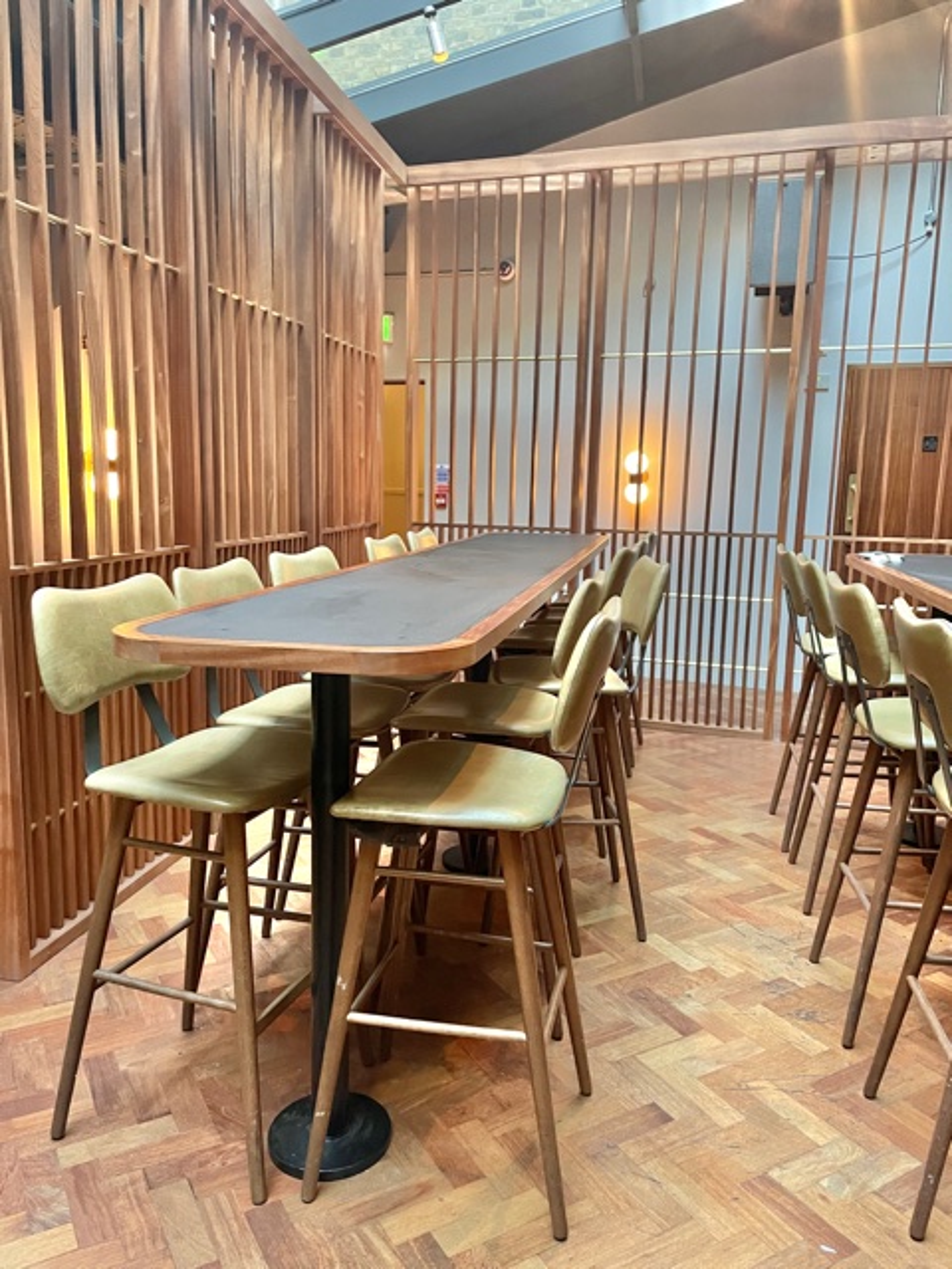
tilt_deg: -9.0
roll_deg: -0.6
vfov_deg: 67.3
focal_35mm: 26
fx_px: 953
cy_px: 634
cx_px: 476
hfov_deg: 53.1
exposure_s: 1/33
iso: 500
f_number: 1.6
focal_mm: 4.2
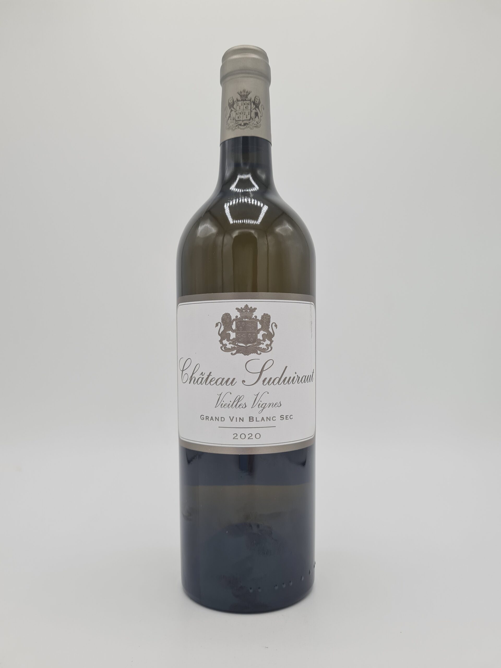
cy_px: 334
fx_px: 502
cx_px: 250
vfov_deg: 67.3
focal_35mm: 26
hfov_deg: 53.1
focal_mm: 5.4
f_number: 1.8
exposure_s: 1/176
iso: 50
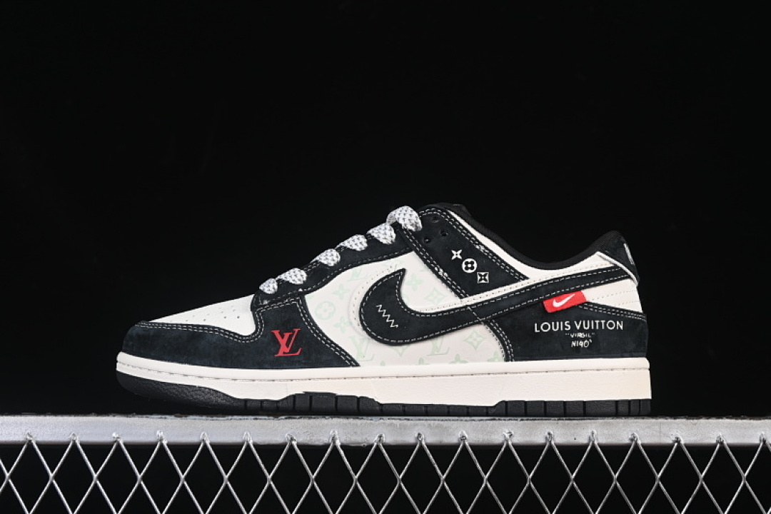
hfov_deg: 27.0
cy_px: 257
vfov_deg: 18.2
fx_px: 1606
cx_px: 386
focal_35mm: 75
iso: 160
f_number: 7.1
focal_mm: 50
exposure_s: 1/60
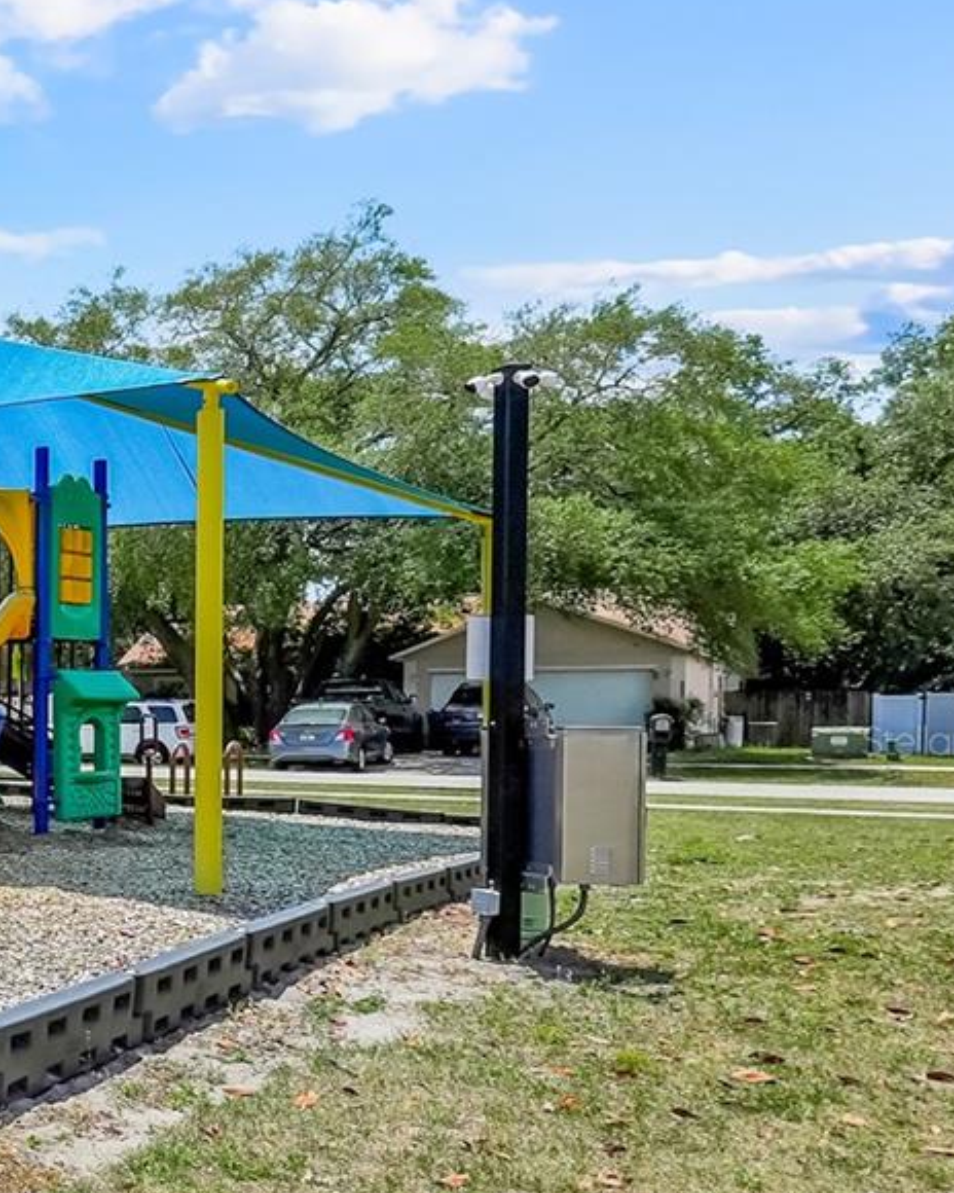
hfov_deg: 23.9
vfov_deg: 41.7
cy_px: 740
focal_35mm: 44
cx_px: -600
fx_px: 1553
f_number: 9
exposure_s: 1/250
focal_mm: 11.5
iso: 250
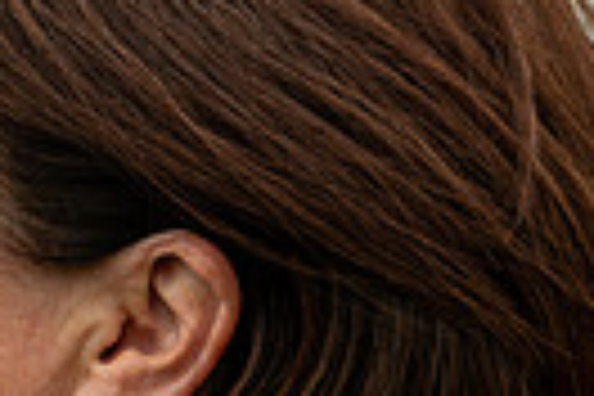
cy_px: 526
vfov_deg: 9.4
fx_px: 2359
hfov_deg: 13.8
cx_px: -162
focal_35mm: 143
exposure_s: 1/100
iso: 125
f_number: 5
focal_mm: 32
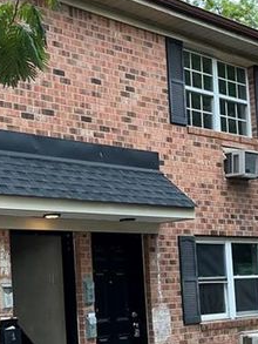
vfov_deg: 29.0
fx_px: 655
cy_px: 252
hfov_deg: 21.7
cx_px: 19
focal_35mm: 66
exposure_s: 1/120
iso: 40
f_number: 1.8
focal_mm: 3
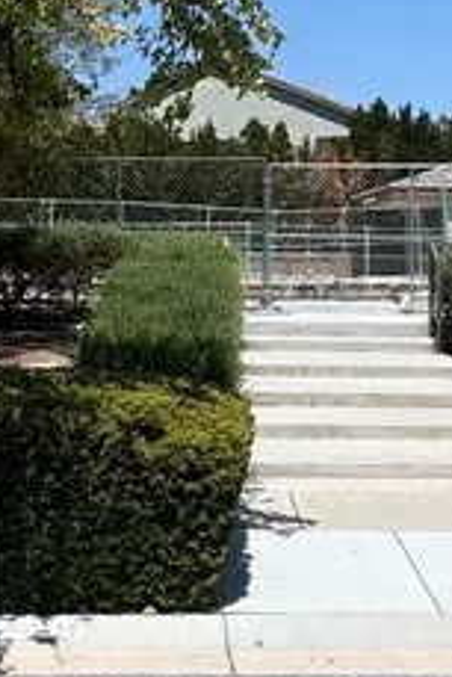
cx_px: 263
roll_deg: +0.5
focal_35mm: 65
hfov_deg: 20.9
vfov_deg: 30.1
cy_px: 124
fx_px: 1222
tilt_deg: +7.7
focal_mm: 2.22
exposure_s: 1/2674
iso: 50
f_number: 2.2
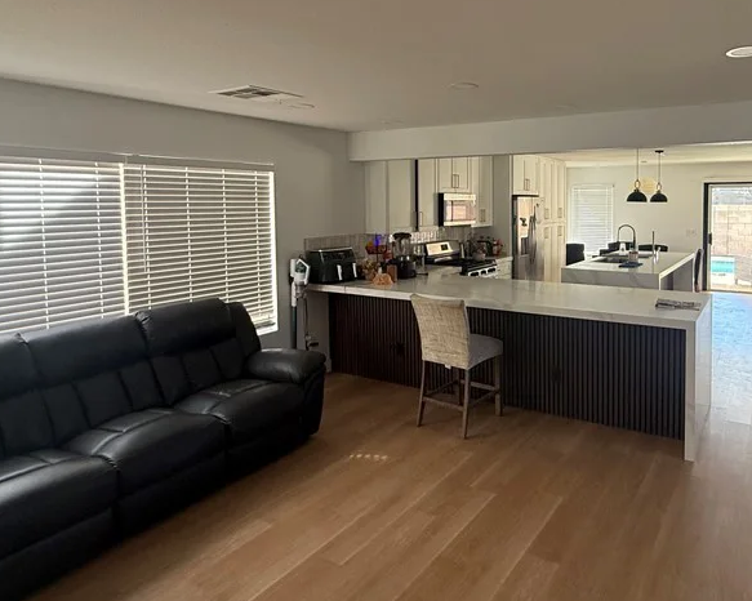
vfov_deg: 58.1
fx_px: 534
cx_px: 504
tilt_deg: -0.9
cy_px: 228
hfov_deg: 68.2
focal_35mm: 24
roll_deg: +0.6
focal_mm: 2.22
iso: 125
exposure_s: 1/99
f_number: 2.2
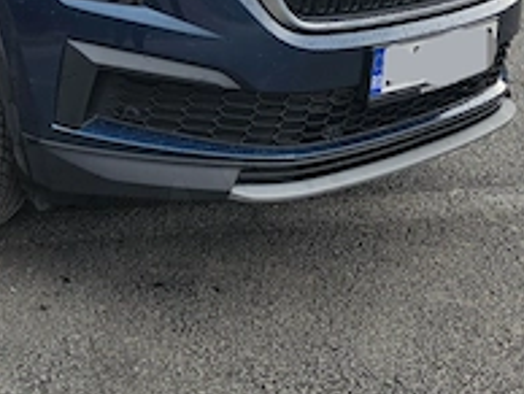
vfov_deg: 19.1
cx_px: -68
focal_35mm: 71
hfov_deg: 25.2
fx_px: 1076
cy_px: -127
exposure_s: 1/370
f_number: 1.7
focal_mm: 6.3
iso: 25
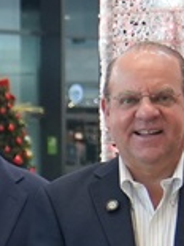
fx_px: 2378
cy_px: 368
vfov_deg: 5.9
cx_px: -311
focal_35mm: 335
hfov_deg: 4.3
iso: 500
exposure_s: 1/60
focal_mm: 24
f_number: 2.8
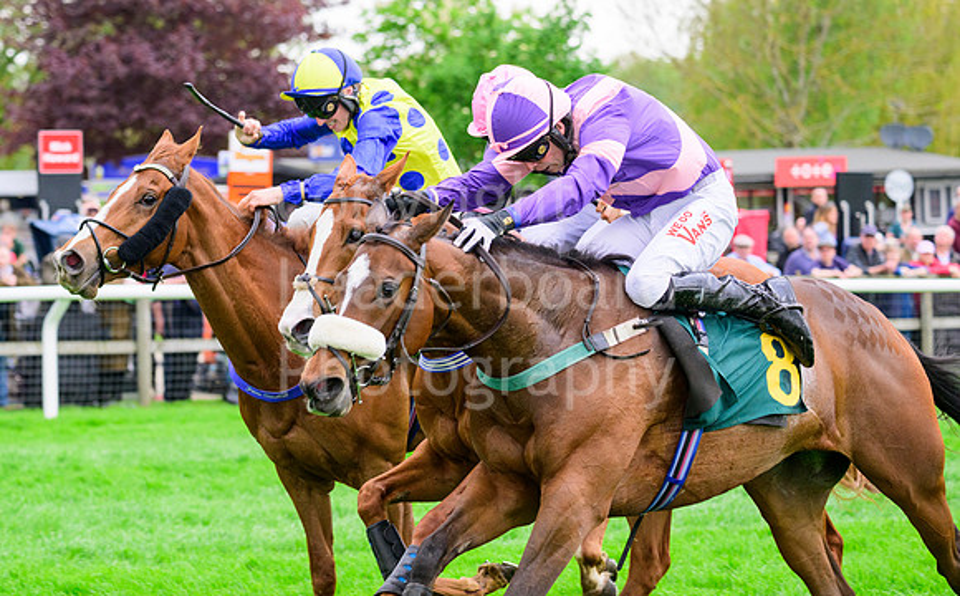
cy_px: 282
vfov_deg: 8.1
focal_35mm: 162
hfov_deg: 12.9
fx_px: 4233
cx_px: 416
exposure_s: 1/1000
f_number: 5.6
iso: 1250
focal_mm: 140
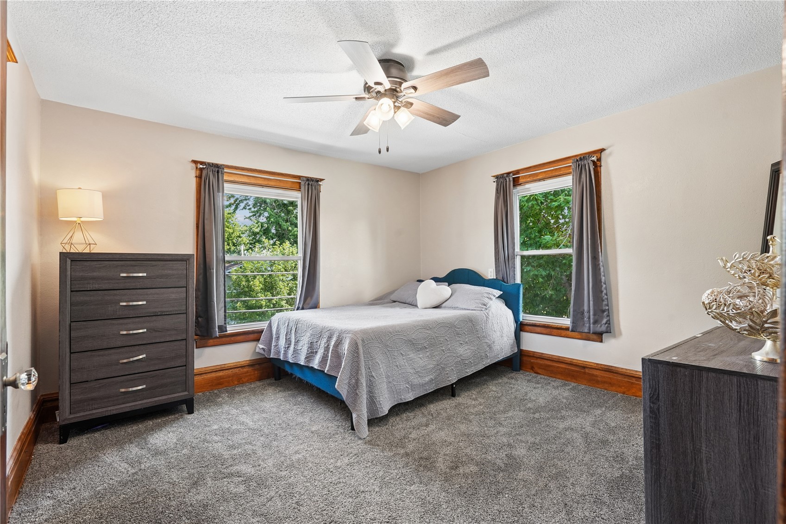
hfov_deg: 96.7
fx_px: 349
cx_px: 393
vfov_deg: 73.7
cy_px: 262
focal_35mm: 16
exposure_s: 1/10
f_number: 9
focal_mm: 16
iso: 400
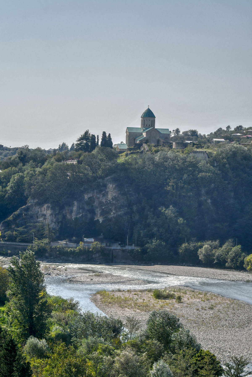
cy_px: 188
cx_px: 126
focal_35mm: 102
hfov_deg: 13.4
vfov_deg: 20.0
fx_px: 1071
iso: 100
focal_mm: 68
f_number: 8
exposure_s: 1/200
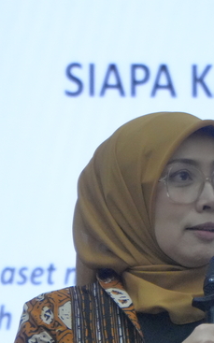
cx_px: 209
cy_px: 267
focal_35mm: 231
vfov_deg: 9.1
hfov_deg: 5.7
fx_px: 2158
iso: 5000
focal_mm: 70
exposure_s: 1/250
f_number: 5.6
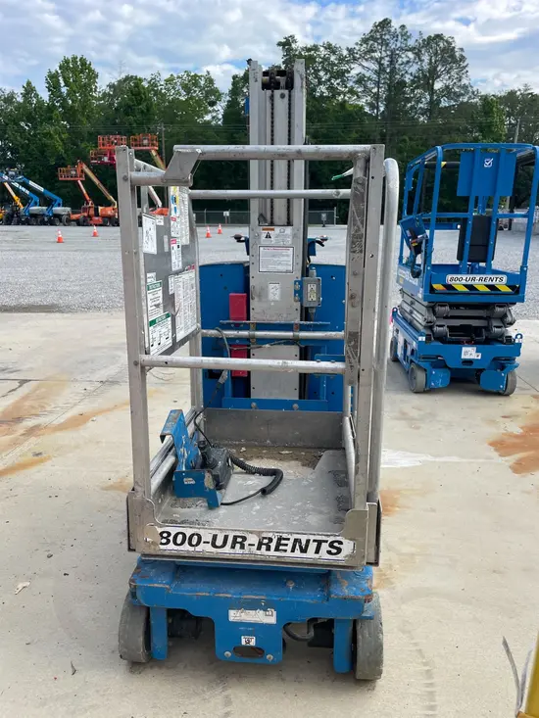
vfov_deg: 67.3
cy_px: 359
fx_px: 540
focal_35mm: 26
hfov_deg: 53.1
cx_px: 270
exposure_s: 1/1335
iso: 32
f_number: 1.6
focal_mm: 4.2
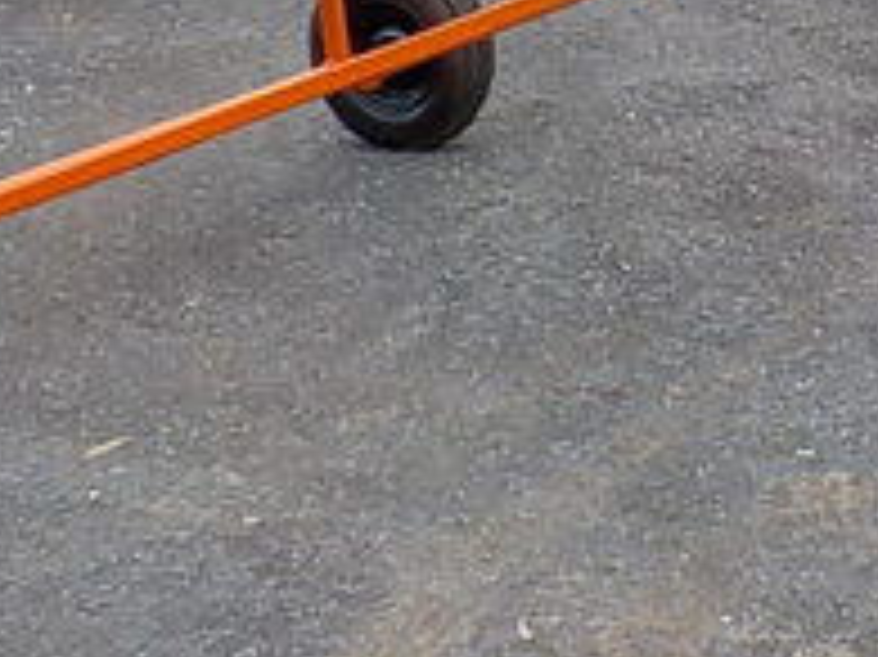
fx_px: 3118
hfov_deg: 15.5
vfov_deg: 11.6
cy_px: -256
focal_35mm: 123
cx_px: 1045
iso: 125
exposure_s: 1/60
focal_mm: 4.1
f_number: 3.3
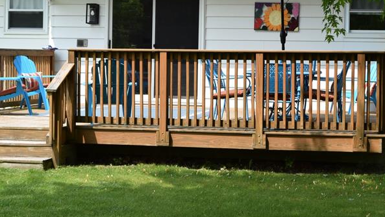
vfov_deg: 12.7
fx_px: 969
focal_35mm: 95
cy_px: 68
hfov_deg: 22.5
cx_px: 176
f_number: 9
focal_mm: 35
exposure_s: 1/320
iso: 200
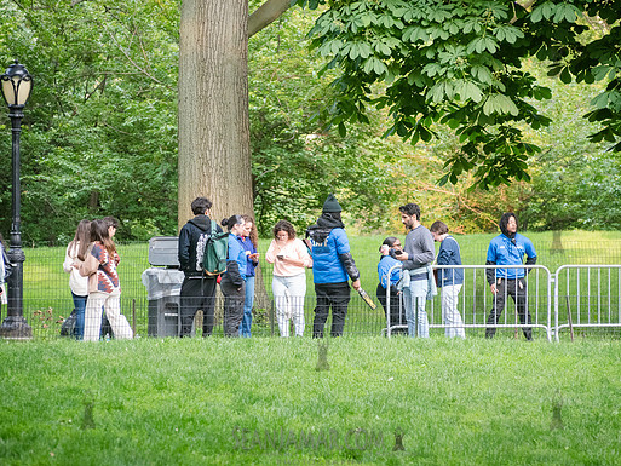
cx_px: 322
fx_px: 4001
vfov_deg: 6.7
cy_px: 233
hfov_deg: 8.9
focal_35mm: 223
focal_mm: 200
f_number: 5.6
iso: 4000
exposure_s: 1/400
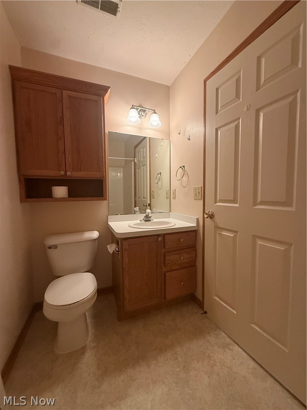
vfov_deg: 102.1
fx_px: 166
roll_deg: +0.2
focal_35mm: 14
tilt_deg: -3.5
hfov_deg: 85.7
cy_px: 205
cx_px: 154
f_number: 2.2
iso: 500
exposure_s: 1/60
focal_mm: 2.22
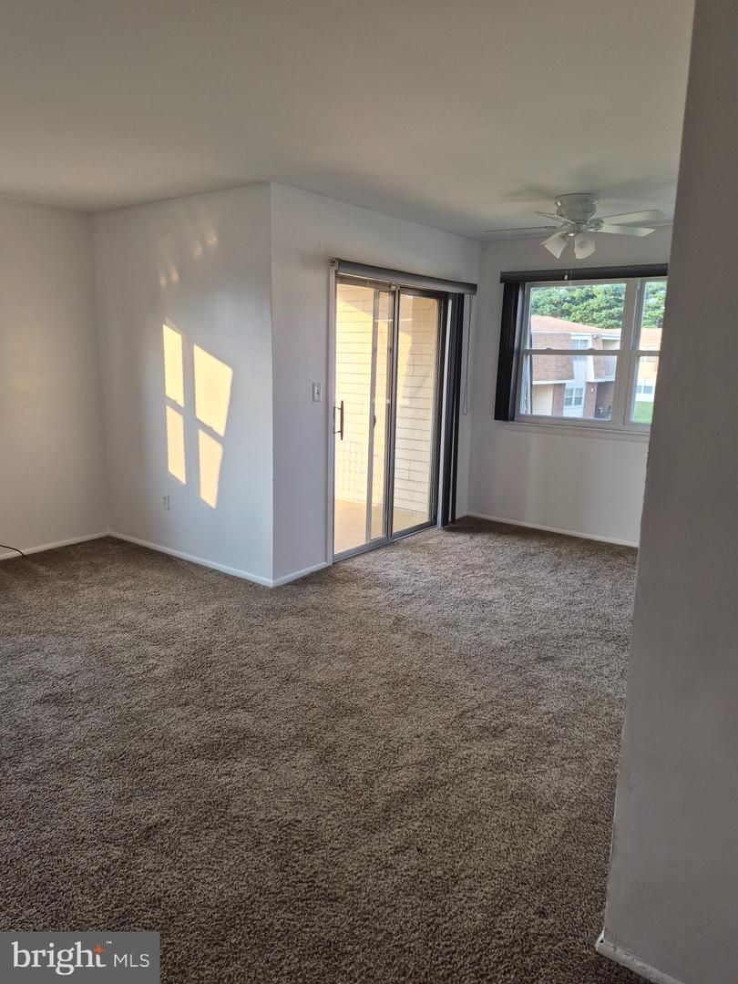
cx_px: 369
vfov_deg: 73.9
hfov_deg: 58.9
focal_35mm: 23
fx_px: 654
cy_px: 492
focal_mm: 5.4
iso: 80
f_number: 1.8
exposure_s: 1/180
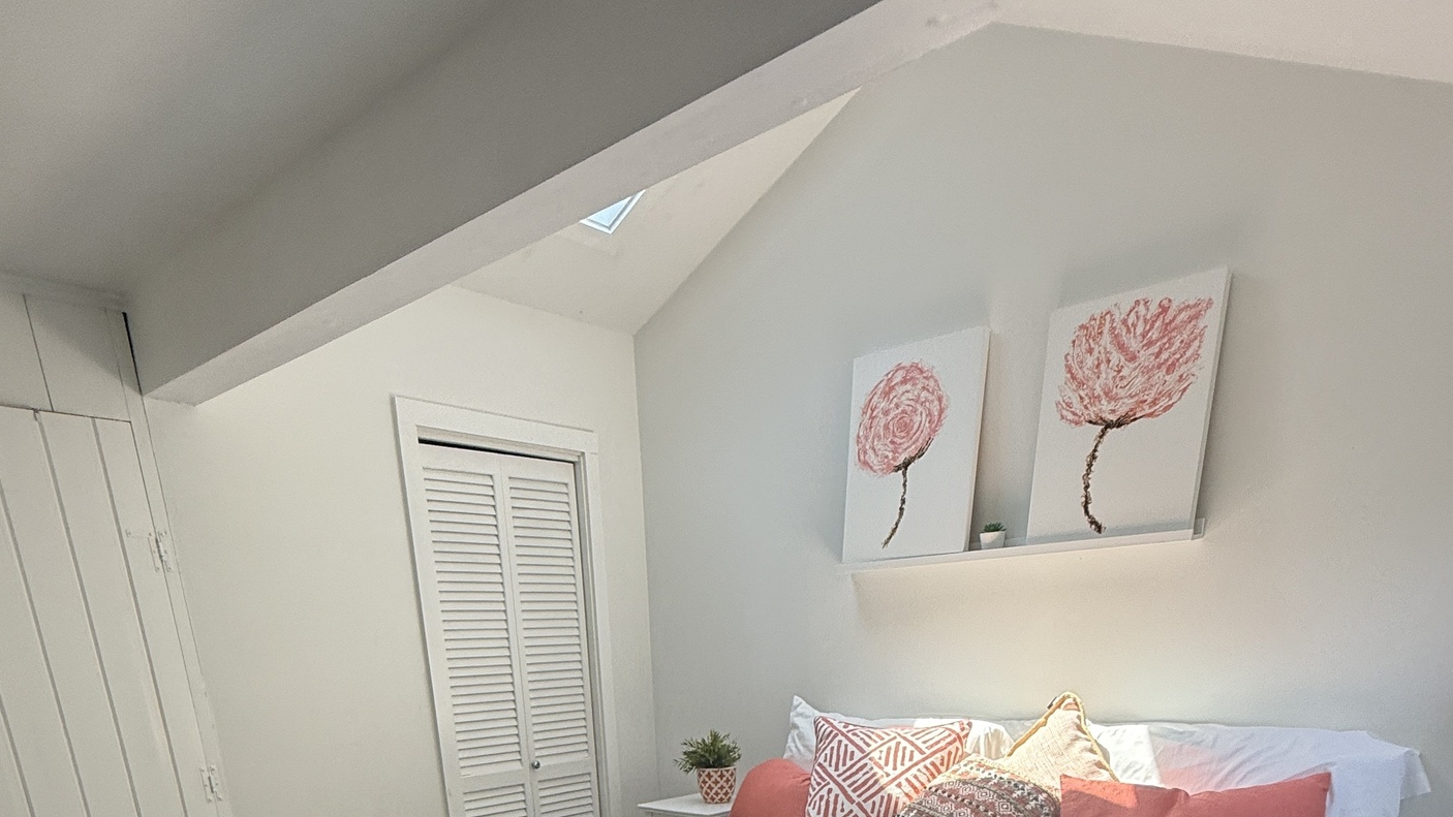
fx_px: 963
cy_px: 1009
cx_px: 706
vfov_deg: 35.1
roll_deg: +2.3
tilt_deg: -20.1
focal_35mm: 25
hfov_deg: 74.0
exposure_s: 1/186
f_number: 2.2
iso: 64
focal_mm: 2.22
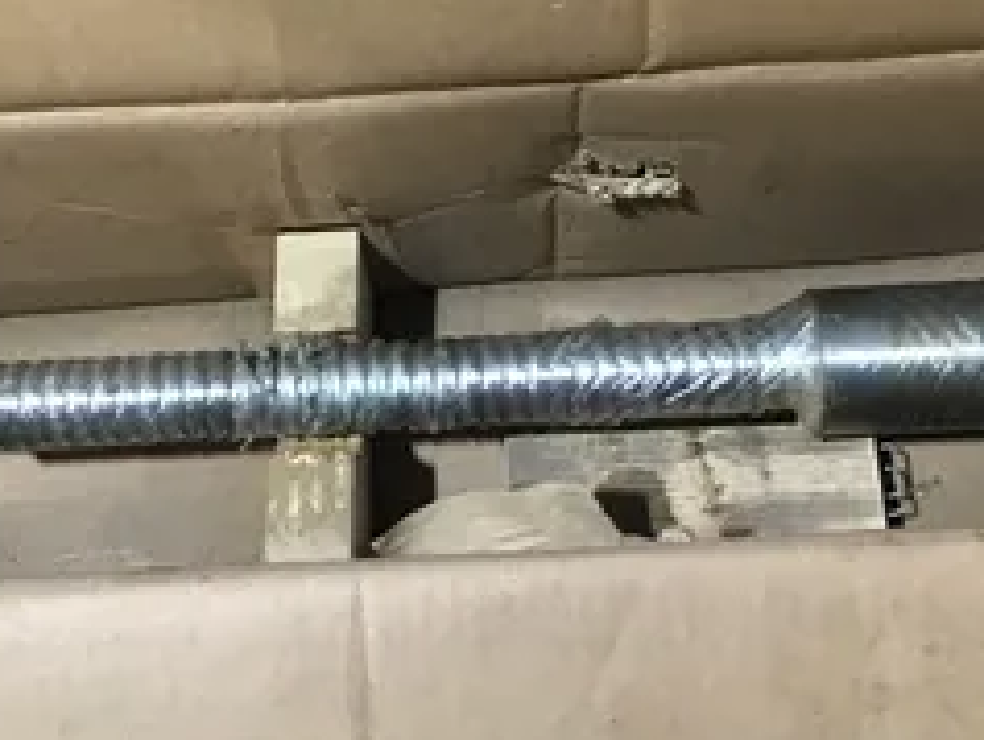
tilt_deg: -68.1
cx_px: 500
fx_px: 1480
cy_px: 356
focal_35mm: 52
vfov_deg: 28.1
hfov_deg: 36.8
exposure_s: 1/15
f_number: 2.4
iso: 200
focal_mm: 3.3
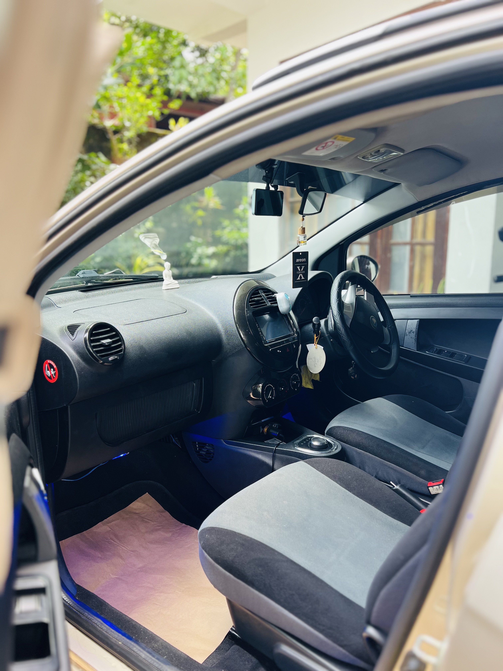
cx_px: 252
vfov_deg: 67.3
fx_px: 504
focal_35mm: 26
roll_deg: +1.1
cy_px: 336
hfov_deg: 53.1
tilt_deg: -10.9
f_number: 1.5
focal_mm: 5.7
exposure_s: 1/121
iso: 64
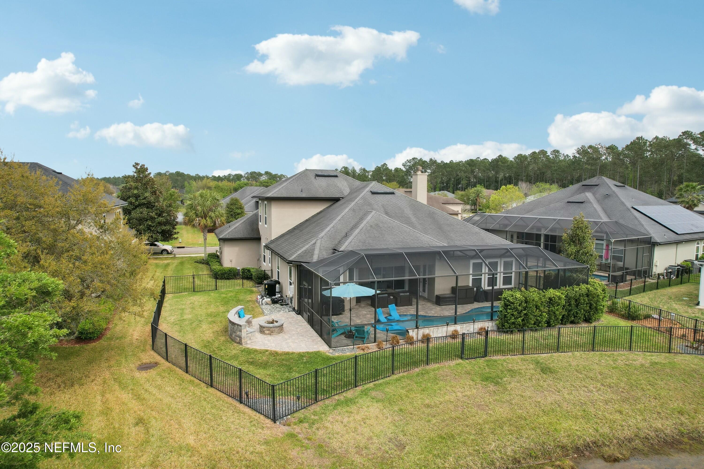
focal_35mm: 22
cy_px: 234
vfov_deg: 57.2
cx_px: 352
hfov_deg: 78.6
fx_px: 430
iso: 100
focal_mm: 8.4
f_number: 2.8
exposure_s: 1/2000
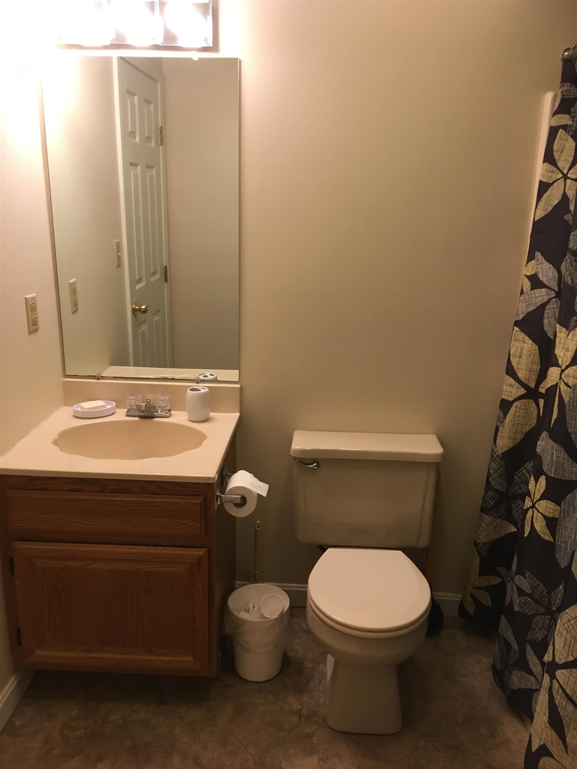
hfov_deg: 48.2
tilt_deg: -16.0
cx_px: 288
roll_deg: -1.0
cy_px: 384
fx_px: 645
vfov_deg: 61.7
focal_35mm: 29
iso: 100
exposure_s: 1/30
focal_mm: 4.15
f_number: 2.2
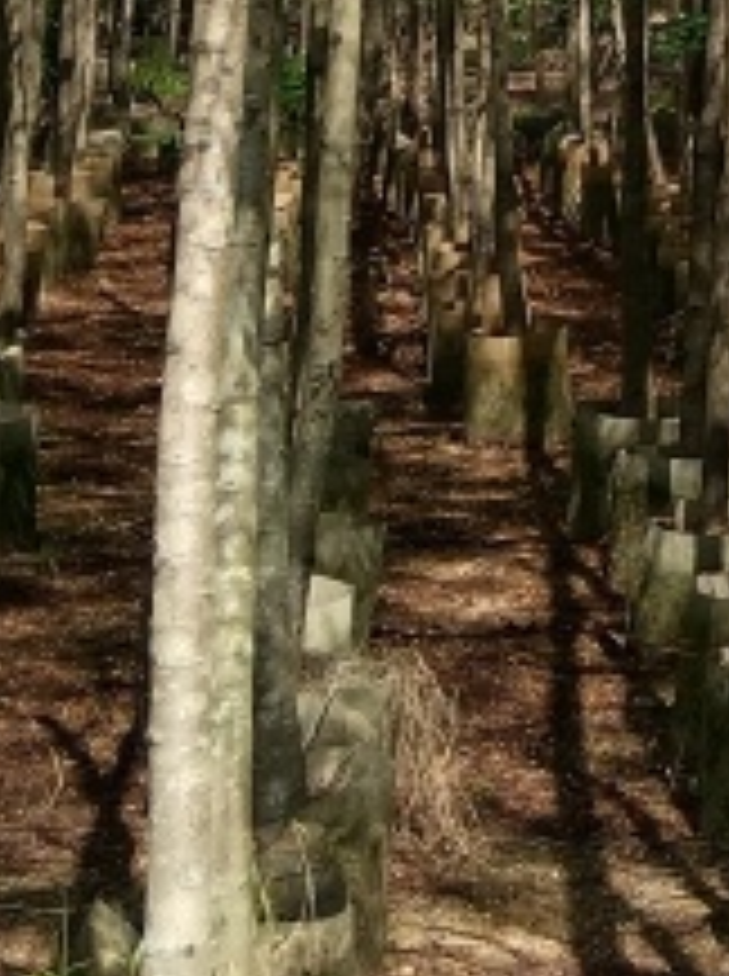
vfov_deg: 13.5
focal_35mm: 128
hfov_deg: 10.9
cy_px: -888
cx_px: 1233
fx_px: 3605
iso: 100
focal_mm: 4.05
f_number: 1.8
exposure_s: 1/325
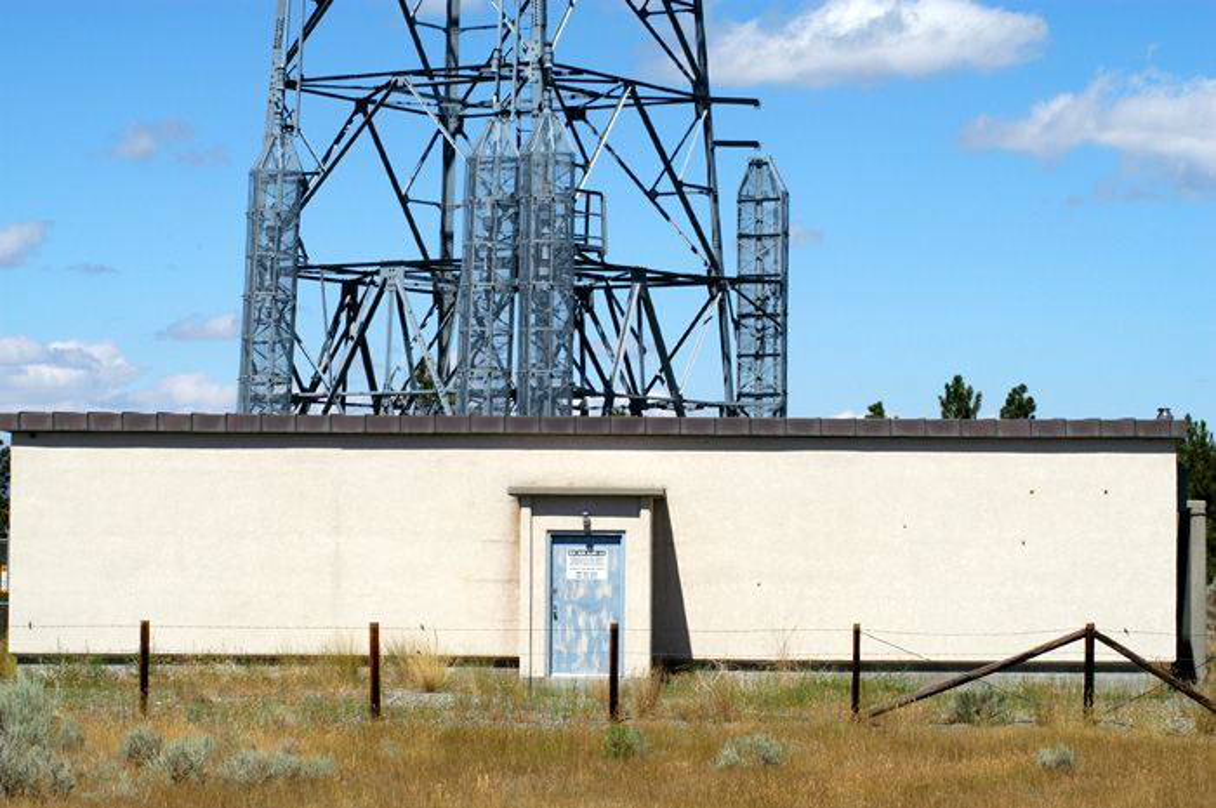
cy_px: 404
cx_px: 608
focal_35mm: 105
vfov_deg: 13.0
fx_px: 3542
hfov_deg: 19.5
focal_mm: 70
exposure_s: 1/500
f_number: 11
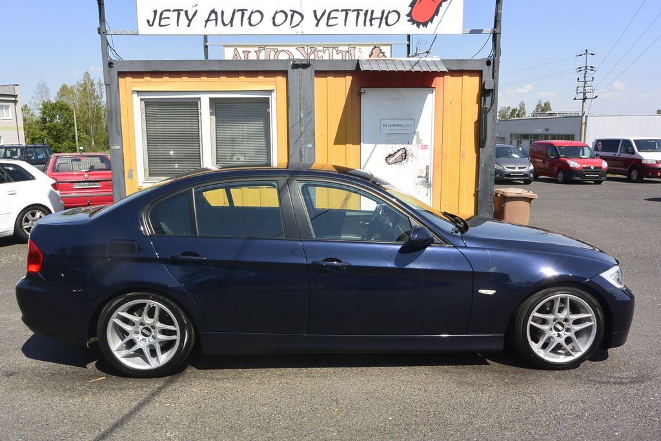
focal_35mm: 27
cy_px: 220
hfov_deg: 67.4
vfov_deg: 47.9
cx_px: 330
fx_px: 496
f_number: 9
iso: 160
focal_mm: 10
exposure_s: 1/250
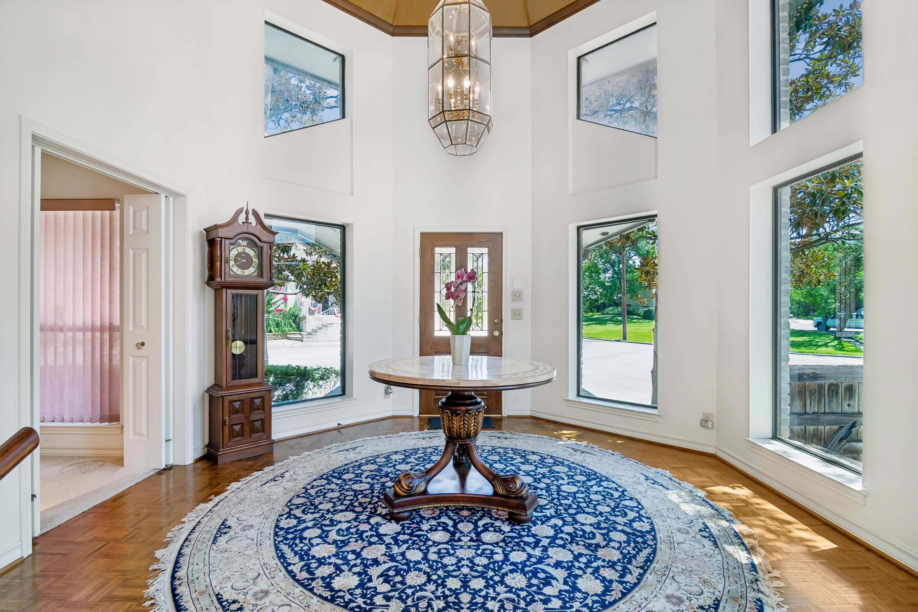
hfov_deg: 96.7
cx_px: 459
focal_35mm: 16
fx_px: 408
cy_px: 306
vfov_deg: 73.7
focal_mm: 11
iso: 320
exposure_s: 1/30
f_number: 8
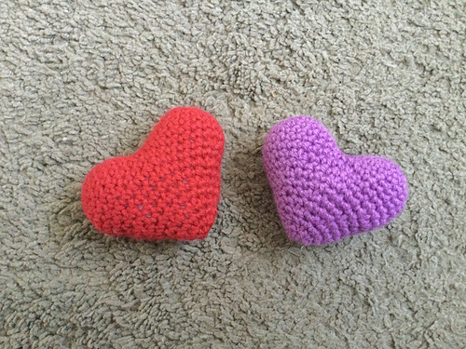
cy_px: 174
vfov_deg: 45.4
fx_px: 417
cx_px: 233
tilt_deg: -80.1
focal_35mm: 31
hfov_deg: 58.4
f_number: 2.4
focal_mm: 3.3
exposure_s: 1/15
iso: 500
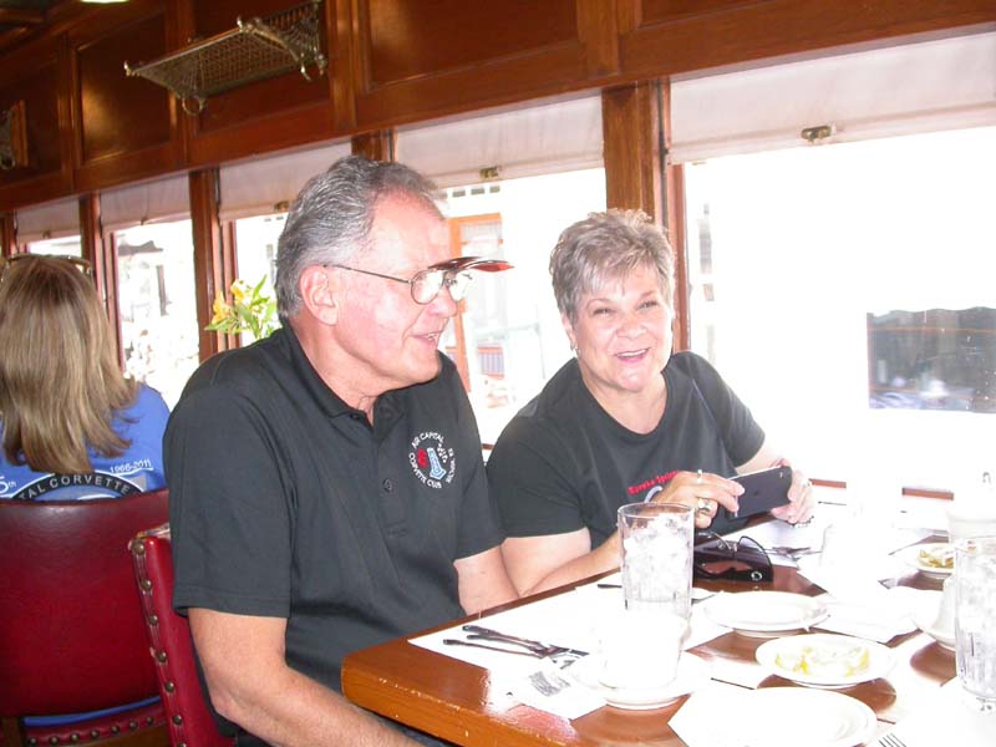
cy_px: 374
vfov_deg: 37.7
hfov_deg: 49.0
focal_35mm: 38
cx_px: 498
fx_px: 1093
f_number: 2.6
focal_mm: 7.85
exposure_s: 1/60
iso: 200
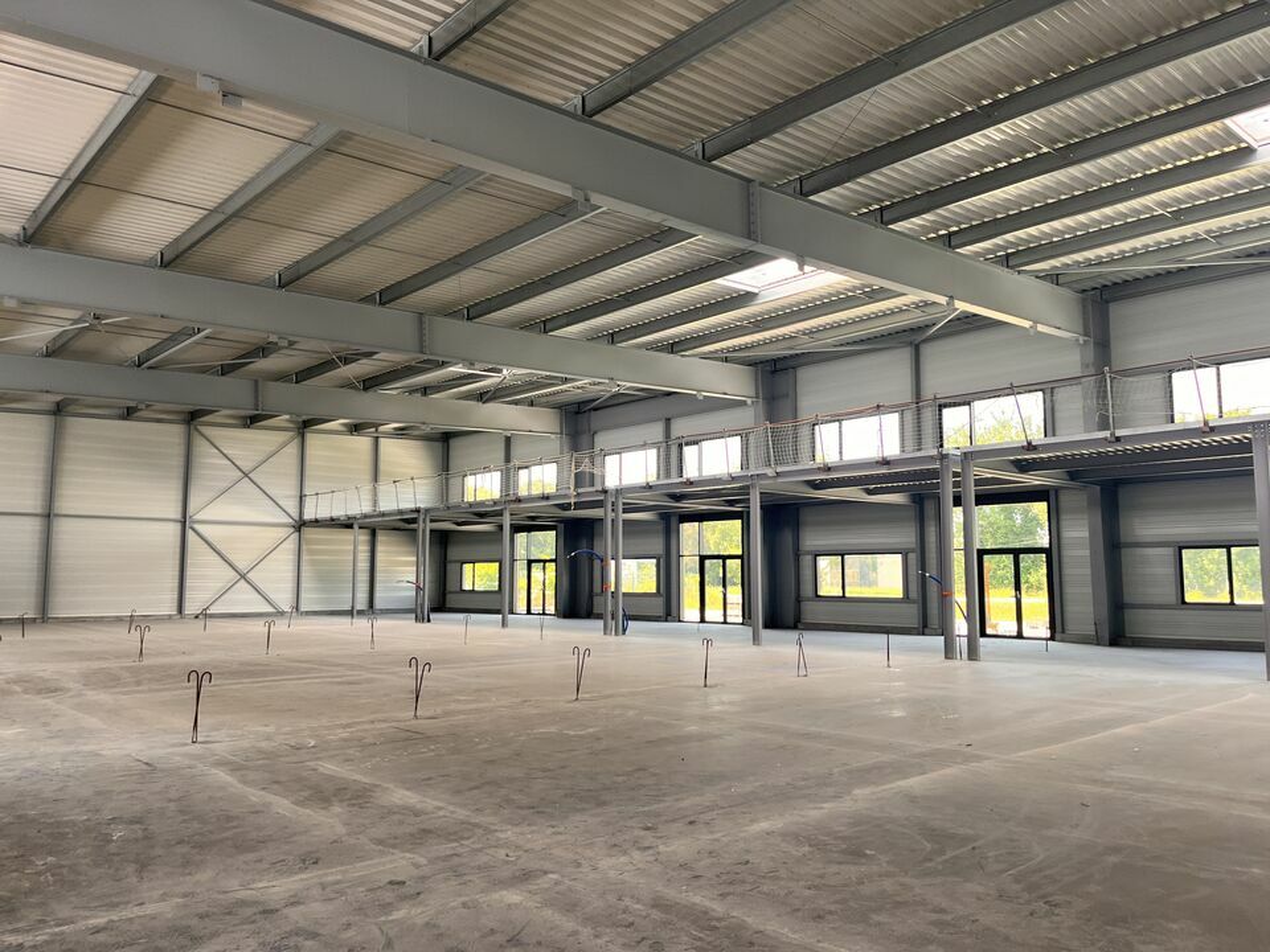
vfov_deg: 53.1
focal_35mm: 26
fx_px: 954
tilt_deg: +6.0
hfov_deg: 67.3
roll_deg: +0.5
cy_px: 476
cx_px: 635
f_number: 1.6
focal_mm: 5.1
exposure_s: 1/133
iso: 64
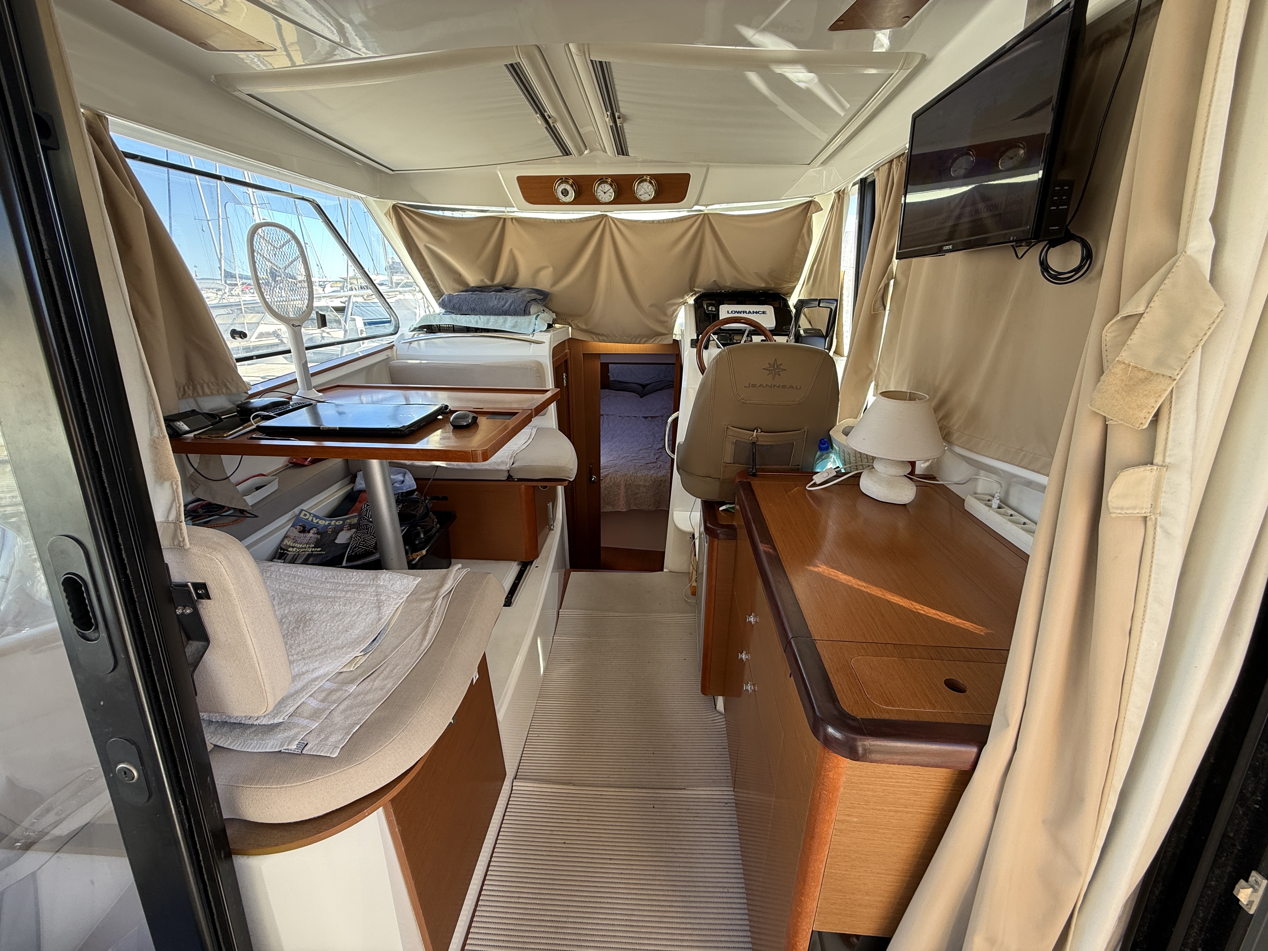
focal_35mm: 14
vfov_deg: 85.7
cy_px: 476
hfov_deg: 102.1
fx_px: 513
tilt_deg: -20.9
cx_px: 634
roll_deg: +0.6
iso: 64
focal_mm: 2.22
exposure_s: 1/110
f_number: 2.2
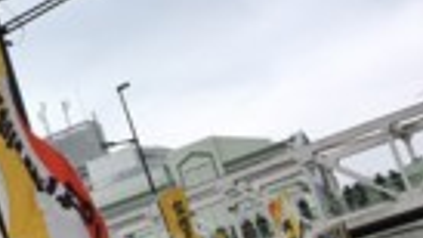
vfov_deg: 11.6
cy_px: 204
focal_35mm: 104
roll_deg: +14.4
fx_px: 1166
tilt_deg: +15.7
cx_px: -210
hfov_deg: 18.3
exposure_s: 1/874
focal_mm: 4.15
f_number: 2.2
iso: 25
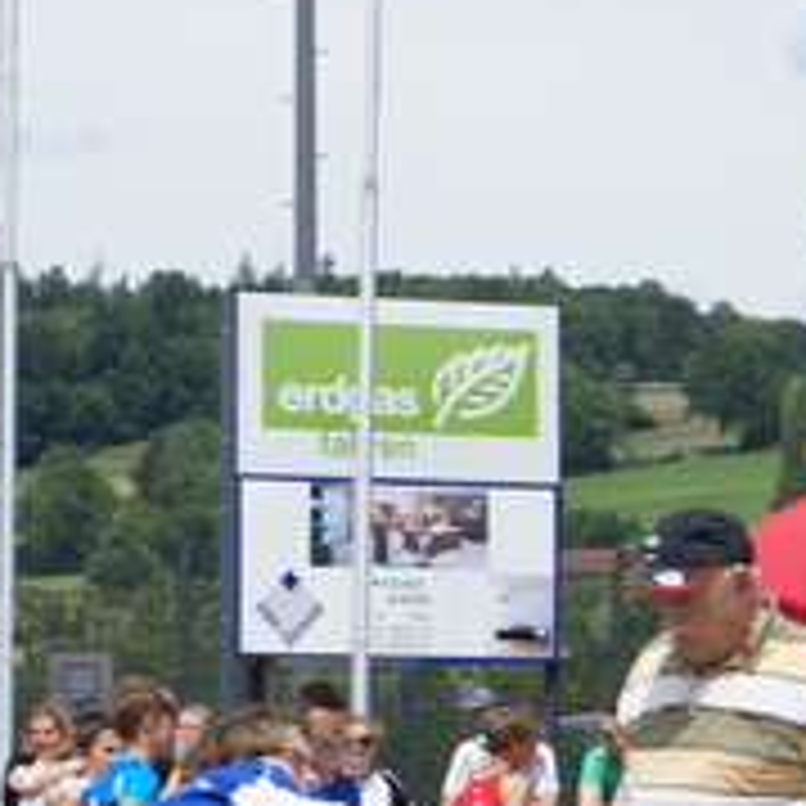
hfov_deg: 7.6
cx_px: 529
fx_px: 6085
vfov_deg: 7.6
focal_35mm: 231
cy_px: 504
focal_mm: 60
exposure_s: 1/400
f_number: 8
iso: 100
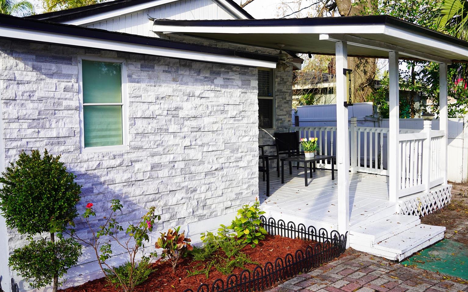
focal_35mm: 33
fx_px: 421
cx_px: 225
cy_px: 135
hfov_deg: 58.1
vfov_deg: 38.3
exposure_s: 1/400
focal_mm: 31
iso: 100
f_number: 4.5
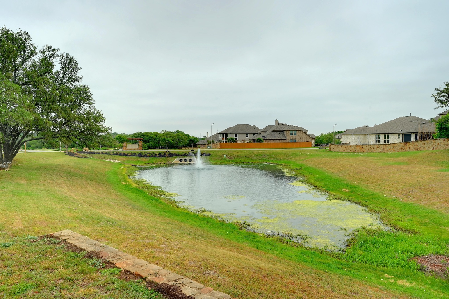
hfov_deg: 69.4
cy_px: 150
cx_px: 224
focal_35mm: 26
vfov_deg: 49.5
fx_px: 324
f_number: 11
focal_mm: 26
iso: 400
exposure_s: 1/100
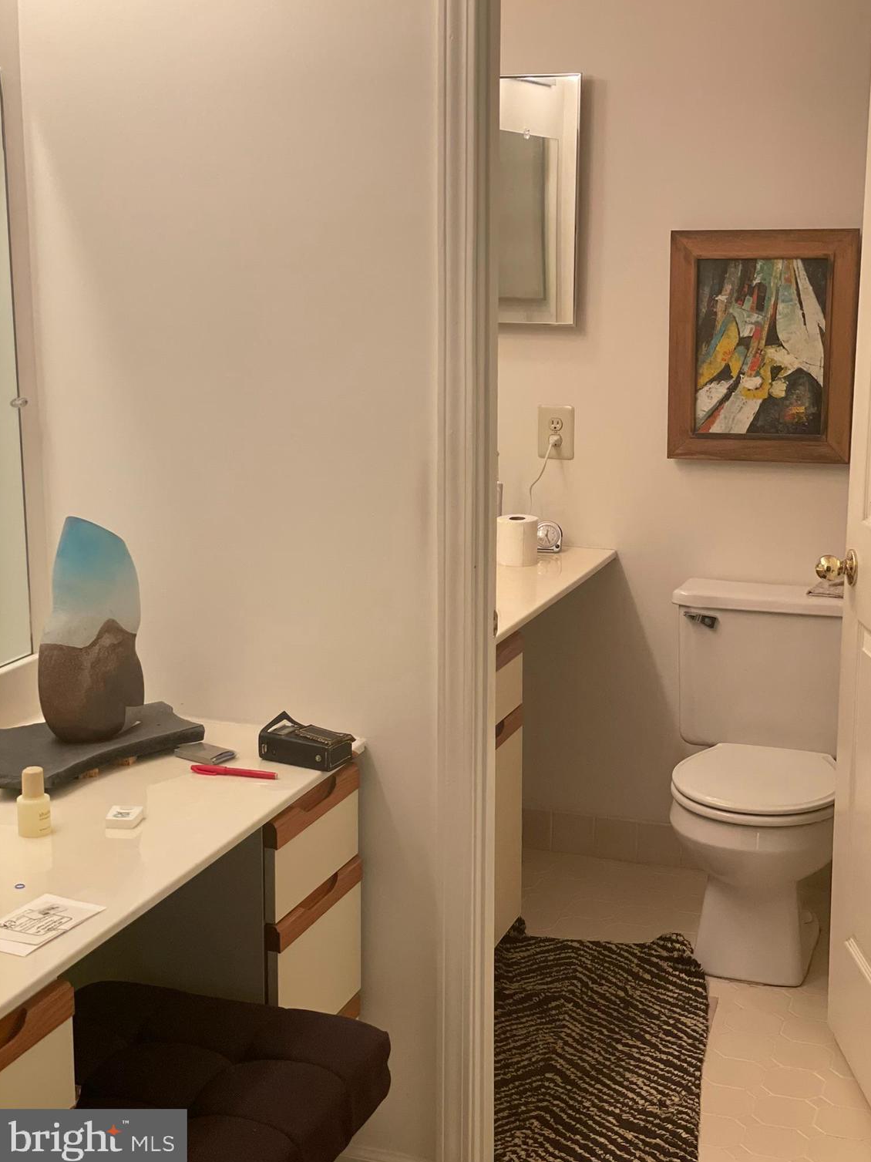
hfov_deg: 27.5
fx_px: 1778
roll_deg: +1.4
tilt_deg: -11.0
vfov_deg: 36.2
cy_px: 580
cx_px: 439
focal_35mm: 53
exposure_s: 1/120
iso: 160
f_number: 2
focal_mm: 6
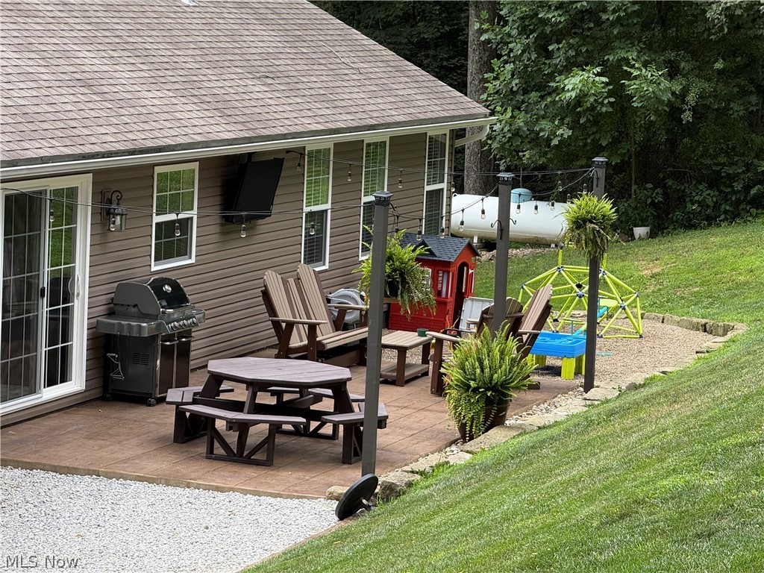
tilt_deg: -6.5
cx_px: 382
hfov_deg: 16.4
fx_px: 2648
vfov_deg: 12.3
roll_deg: -2.7
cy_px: 286
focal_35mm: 120
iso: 50
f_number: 2.8
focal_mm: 15.66
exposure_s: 1/239
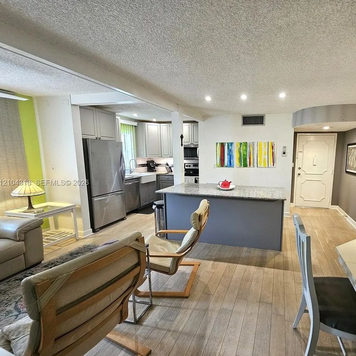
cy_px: 183
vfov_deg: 87.4
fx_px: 186
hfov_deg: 84.1
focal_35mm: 16
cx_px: 240
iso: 320
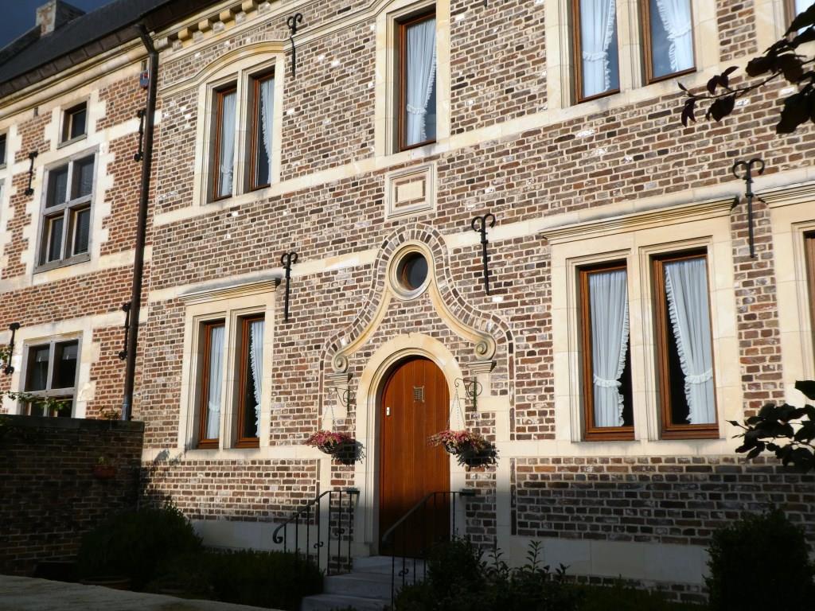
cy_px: 306
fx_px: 824
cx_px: 408
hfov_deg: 52.6
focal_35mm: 35
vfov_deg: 40.7
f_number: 4.5
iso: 80
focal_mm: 6.3
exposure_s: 1/800
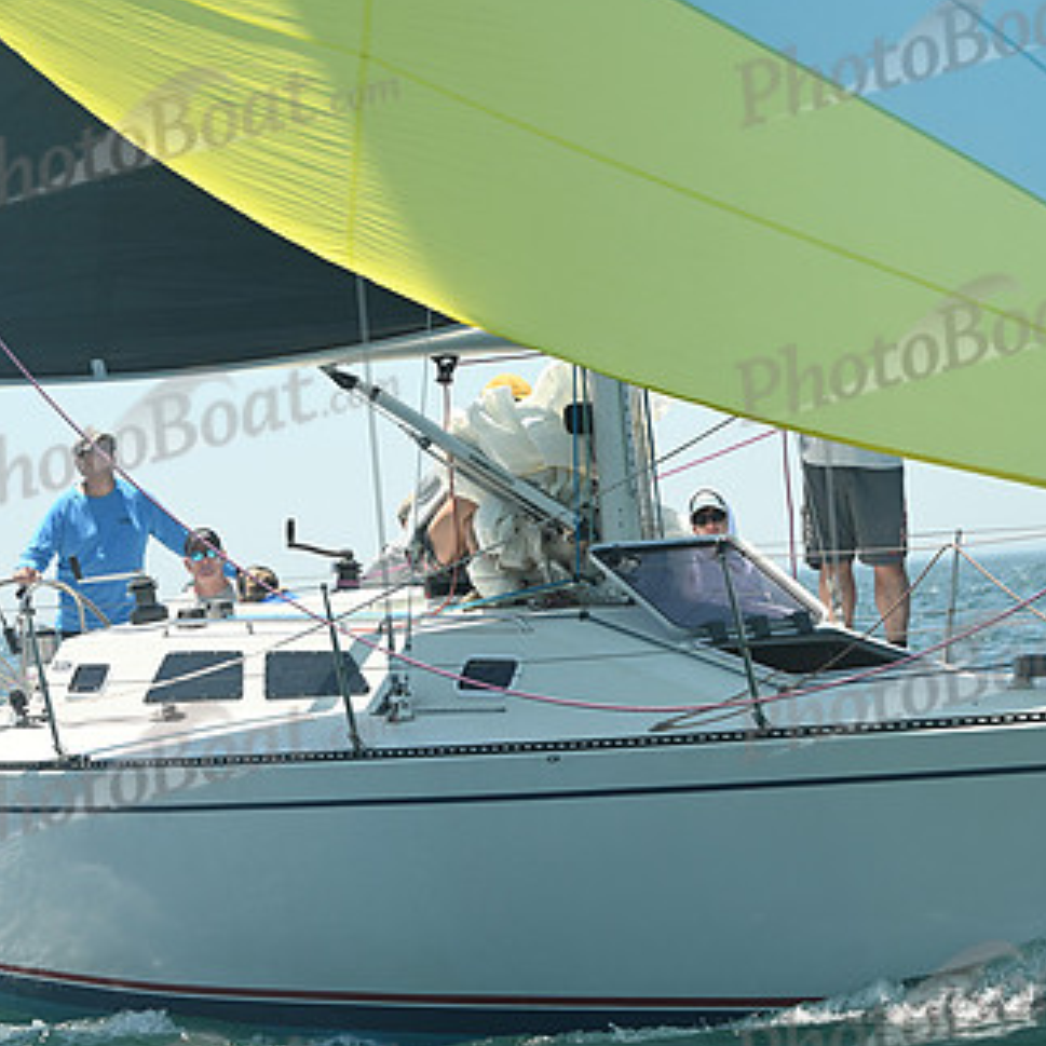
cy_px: 555
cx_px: 570
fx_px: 4957
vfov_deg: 12.0
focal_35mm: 145
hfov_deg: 12.0
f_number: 6.3
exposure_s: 1/1000
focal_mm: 95
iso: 320
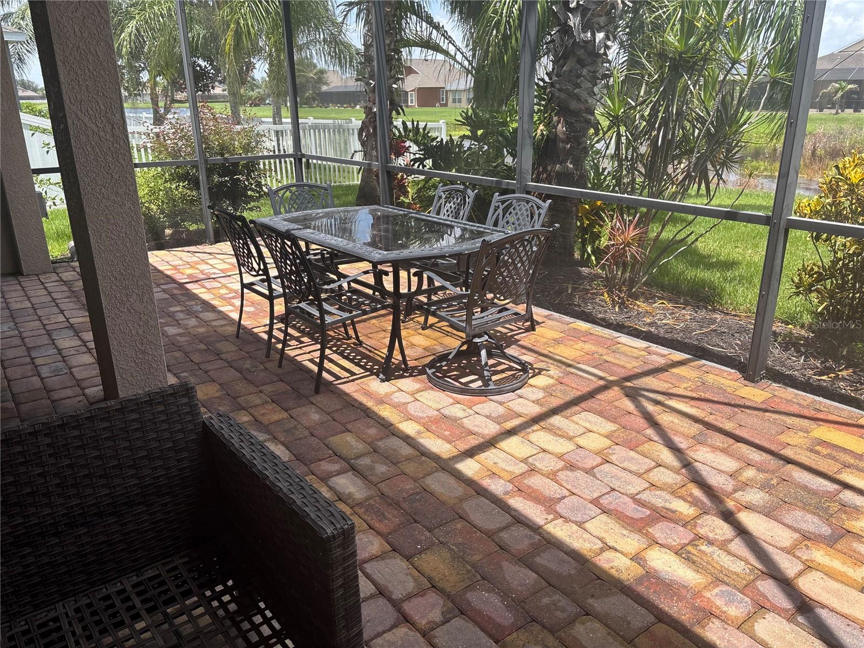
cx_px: 432
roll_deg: +0.5
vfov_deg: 53.1
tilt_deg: -19.6
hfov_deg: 67.3
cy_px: 324
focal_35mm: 26
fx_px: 649
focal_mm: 5.96
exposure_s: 1/781
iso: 50
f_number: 1.6
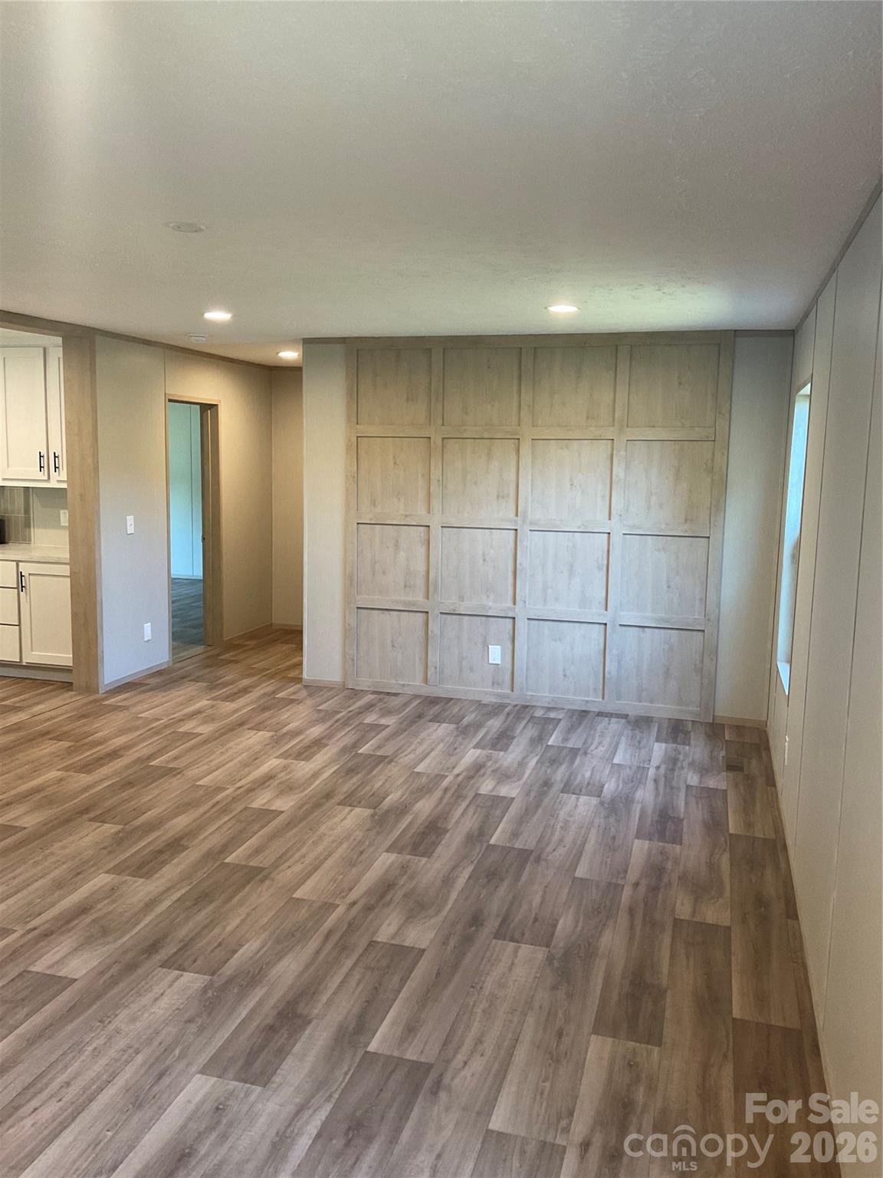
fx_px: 986
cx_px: 442
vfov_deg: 61.7
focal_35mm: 29
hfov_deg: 48.2
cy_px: 589
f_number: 1.8
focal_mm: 3
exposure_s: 1/60
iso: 100
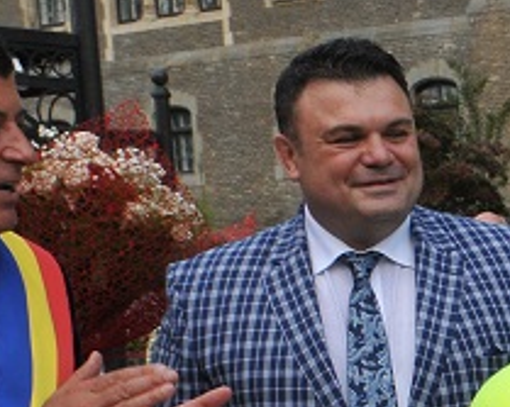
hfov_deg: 14.2
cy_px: 519
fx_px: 1826
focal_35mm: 121
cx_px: 891
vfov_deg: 12.4
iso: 400
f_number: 8
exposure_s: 1/250
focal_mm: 18
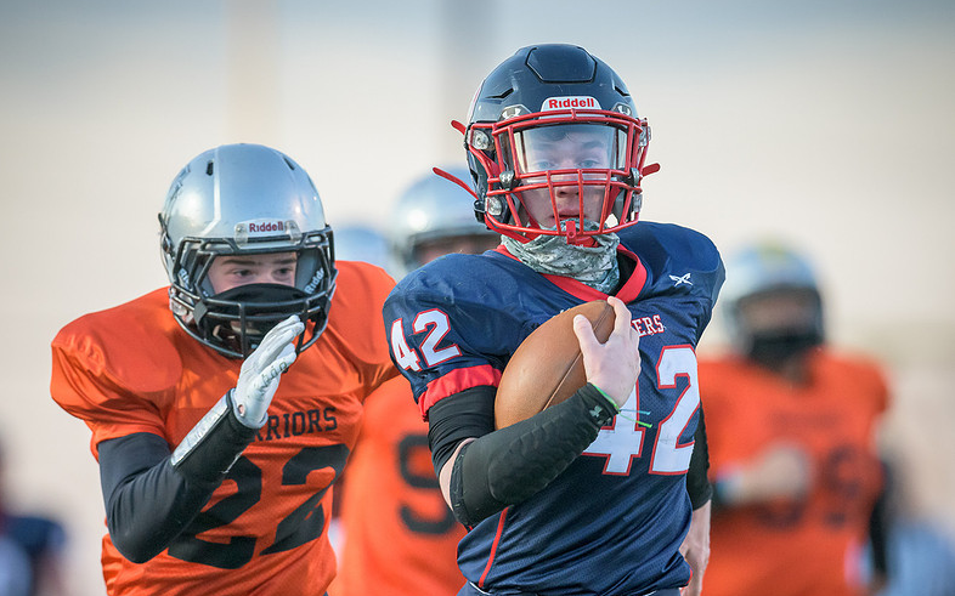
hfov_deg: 2.7
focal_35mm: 788
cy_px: 323
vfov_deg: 1.7
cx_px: 513
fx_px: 20506
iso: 2500
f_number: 4
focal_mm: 500
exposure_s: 1/1250
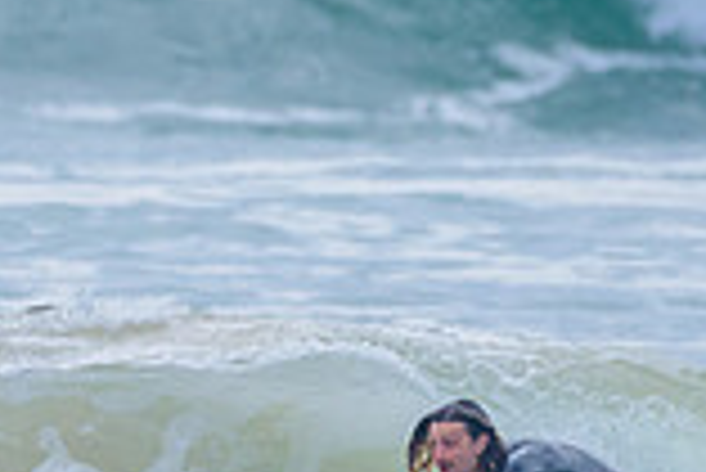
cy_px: 566
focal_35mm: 2265
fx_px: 44459
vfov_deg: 0.6
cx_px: 443
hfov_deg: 0.9
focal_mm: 500
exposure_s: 1/2000
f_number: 6.3
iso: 800
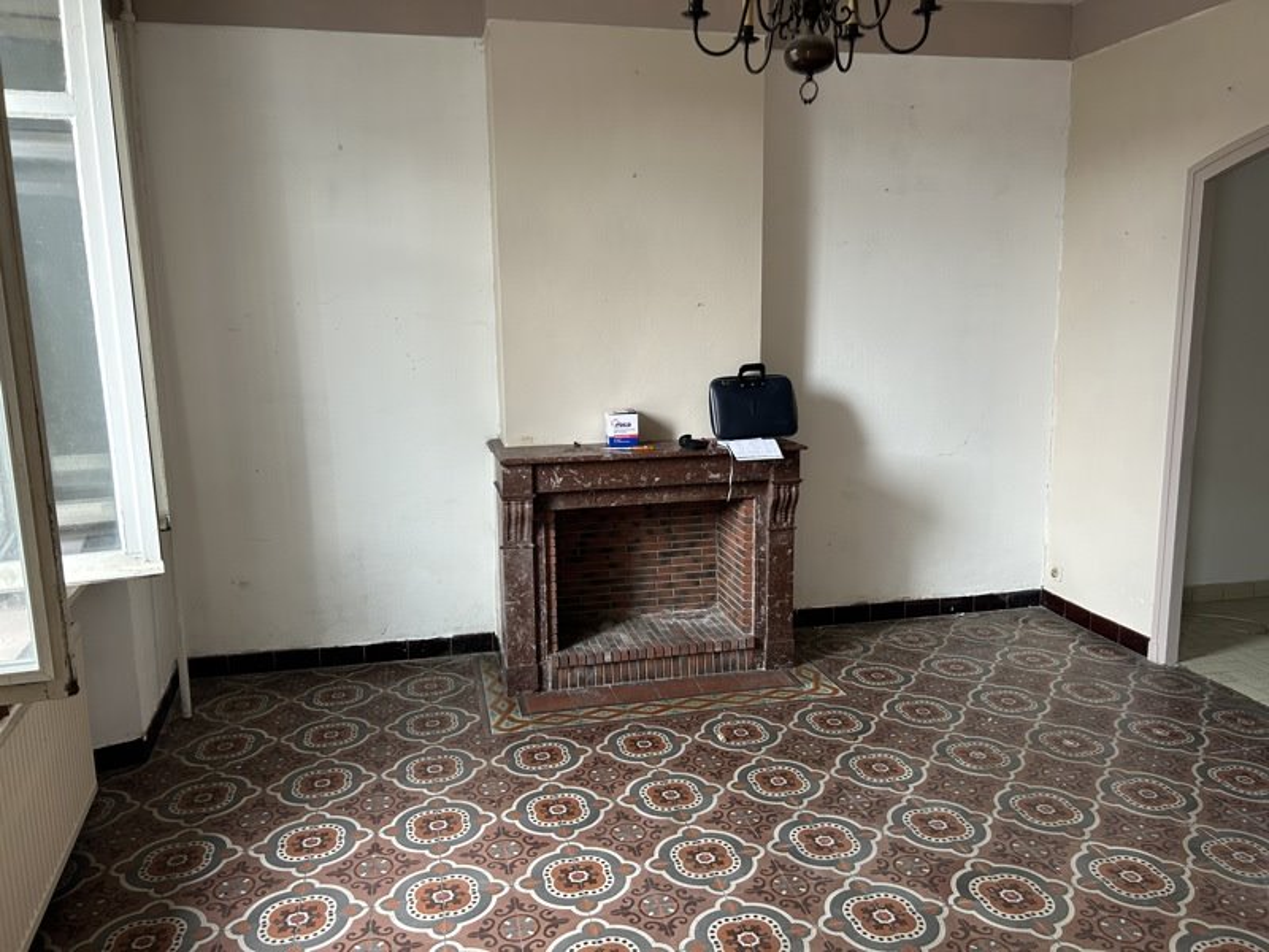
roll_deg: +1.3
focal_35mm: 26
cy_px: 476
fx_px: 953
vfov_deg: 53.1
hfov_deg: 67.3
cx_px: 634
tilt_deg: -10.1
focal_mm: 5.7
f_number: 1.5
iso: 125
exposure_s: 1/100
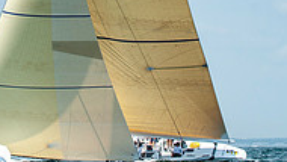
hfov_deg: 8.1
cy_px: -67
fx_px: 2025
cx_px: 106
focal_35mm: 266
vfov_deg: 4.5
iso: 320
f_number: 5
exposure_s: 1/2500
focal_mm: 80
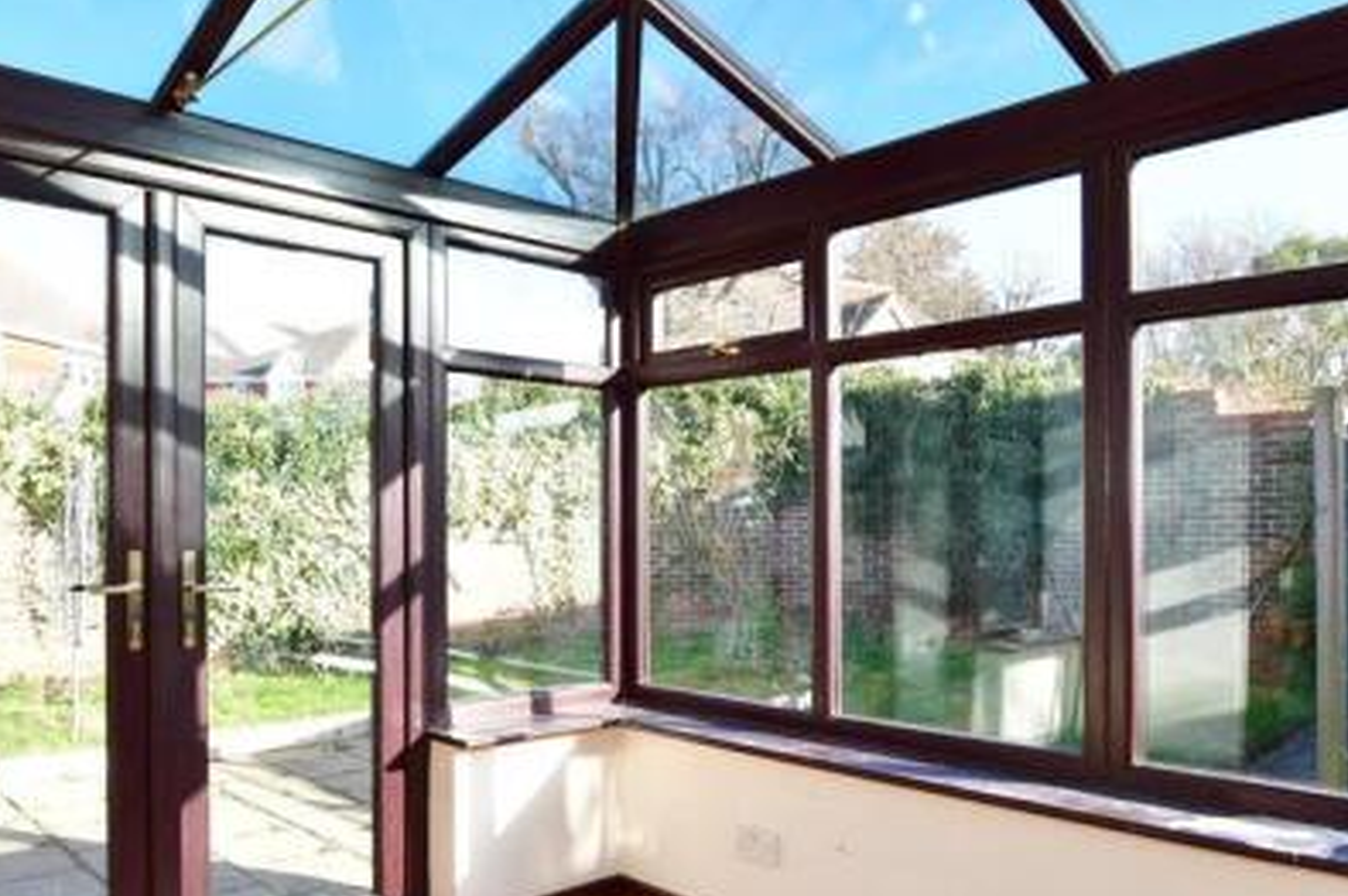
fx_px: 935
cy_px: 504
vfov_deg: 51.1
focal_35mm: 25
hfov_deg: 71.4
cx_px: 616
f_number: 8
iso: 400
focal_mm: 10
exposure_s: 1/100
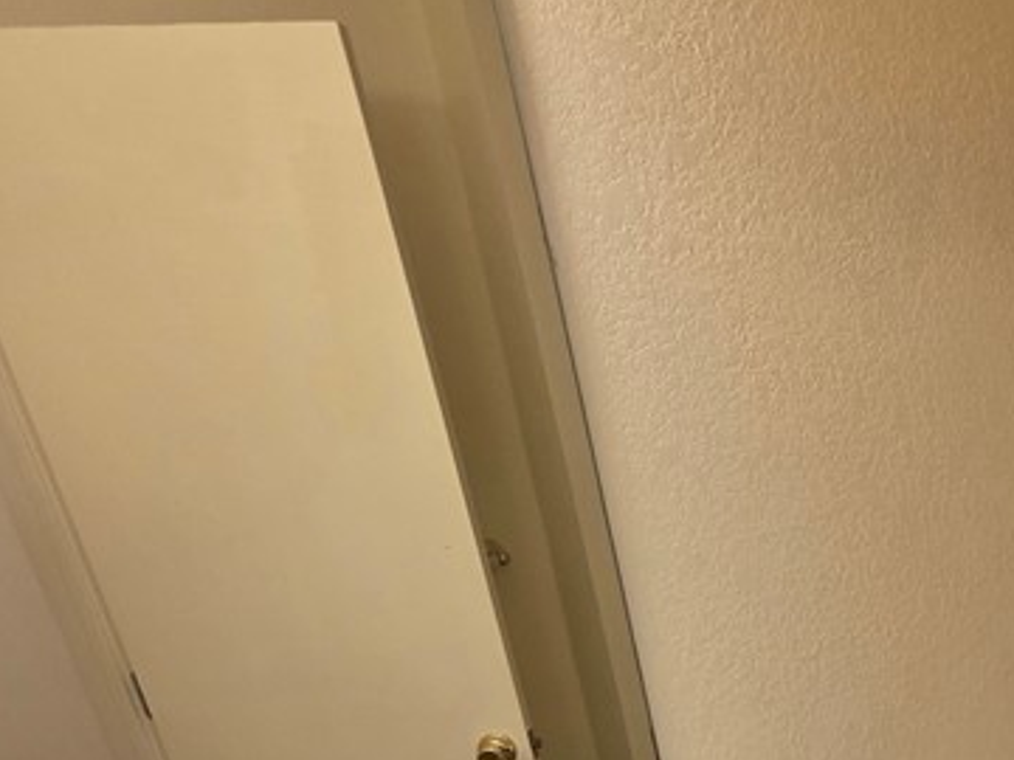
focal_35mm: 37
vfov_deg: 32.7
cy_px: 884
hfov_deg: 41.5
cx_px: 1076
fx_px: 1084
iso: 200
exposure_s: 1/120
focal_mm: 2.2
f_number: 1.9
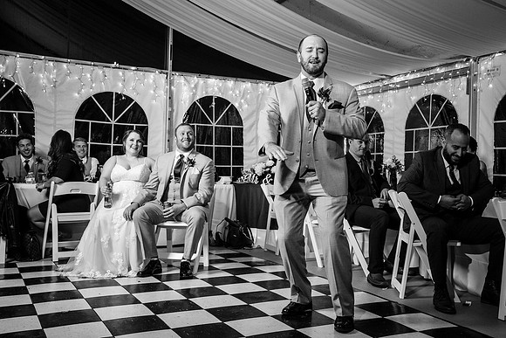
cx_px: 278
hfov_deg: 48.5
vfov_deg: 33.5
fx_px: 560
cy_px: 162
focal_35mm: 40
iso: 2000
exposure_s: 1/250
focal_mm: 35
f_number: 5.6
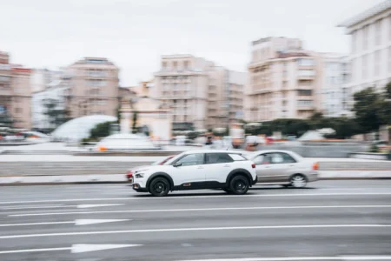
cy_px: 130
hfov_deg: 35.1
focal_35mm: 57
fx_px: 619
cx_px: 196
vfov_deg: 23.8
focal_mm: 38
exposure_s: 1/50
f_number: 8
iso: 100
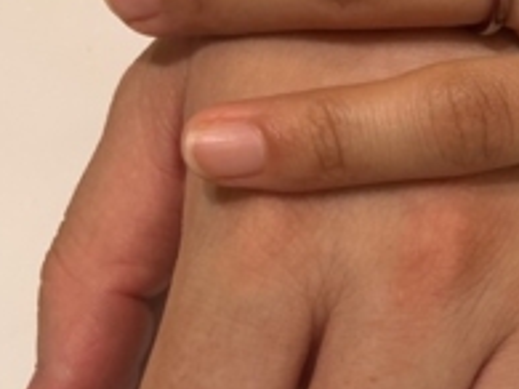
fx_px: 989
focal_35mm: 66
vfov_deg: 22.2
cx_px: 528
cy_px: 237
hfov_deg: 27.6
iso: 20
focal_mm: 3
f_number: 1.8
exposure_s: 1/164
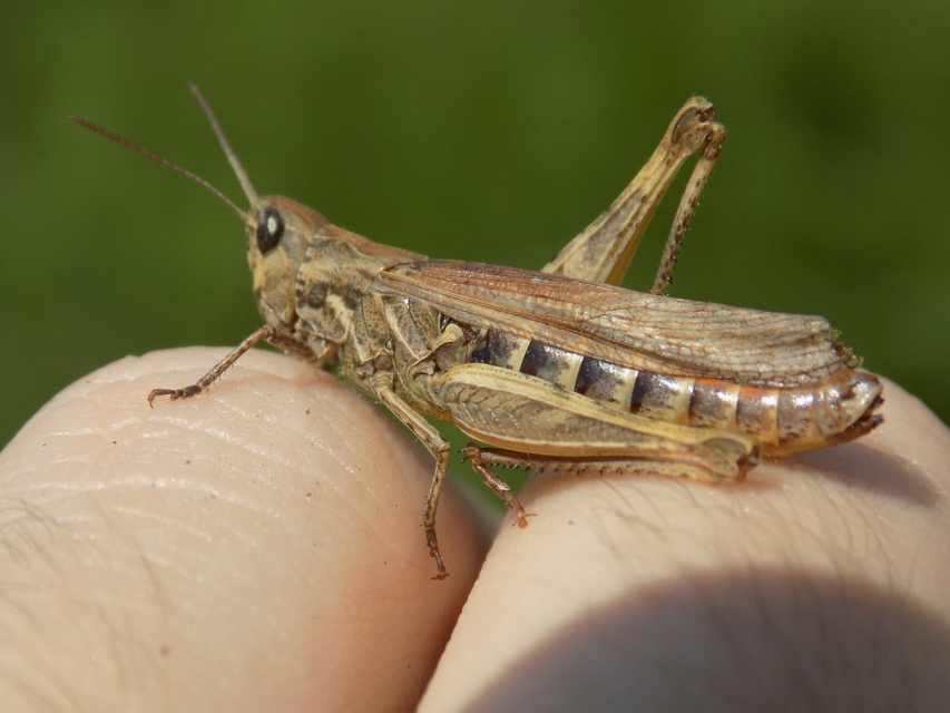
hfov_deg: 16.7
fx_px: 3239
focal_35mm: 118
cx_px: 475
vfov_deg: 12.6
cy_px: 356
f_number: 4.8
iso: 80
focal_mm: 20.9
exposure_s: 1/800
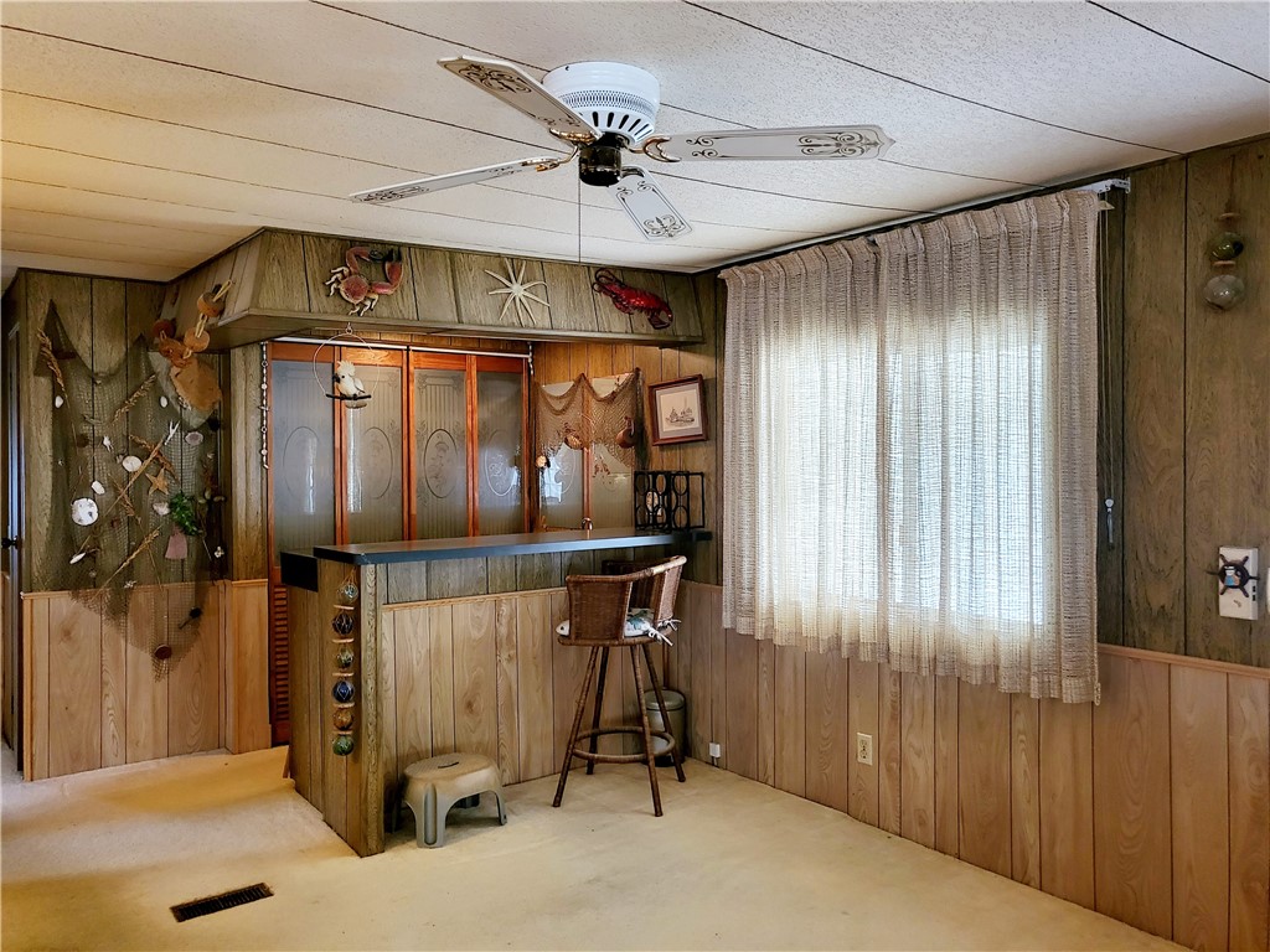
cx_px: 635
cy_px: 476
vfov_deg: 53.1
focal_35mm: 26
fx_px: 954
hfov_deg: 67.3
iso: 320
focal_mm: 4.25
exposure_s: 1/40
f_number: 1.8
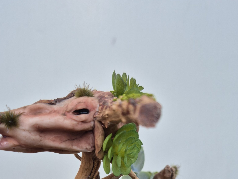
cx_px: 104
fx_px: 261
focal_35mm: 38
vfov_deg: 33.5
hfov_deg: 48.9
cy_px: 191
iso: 50
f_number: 1.8
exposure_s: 1/180
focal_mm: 5.4
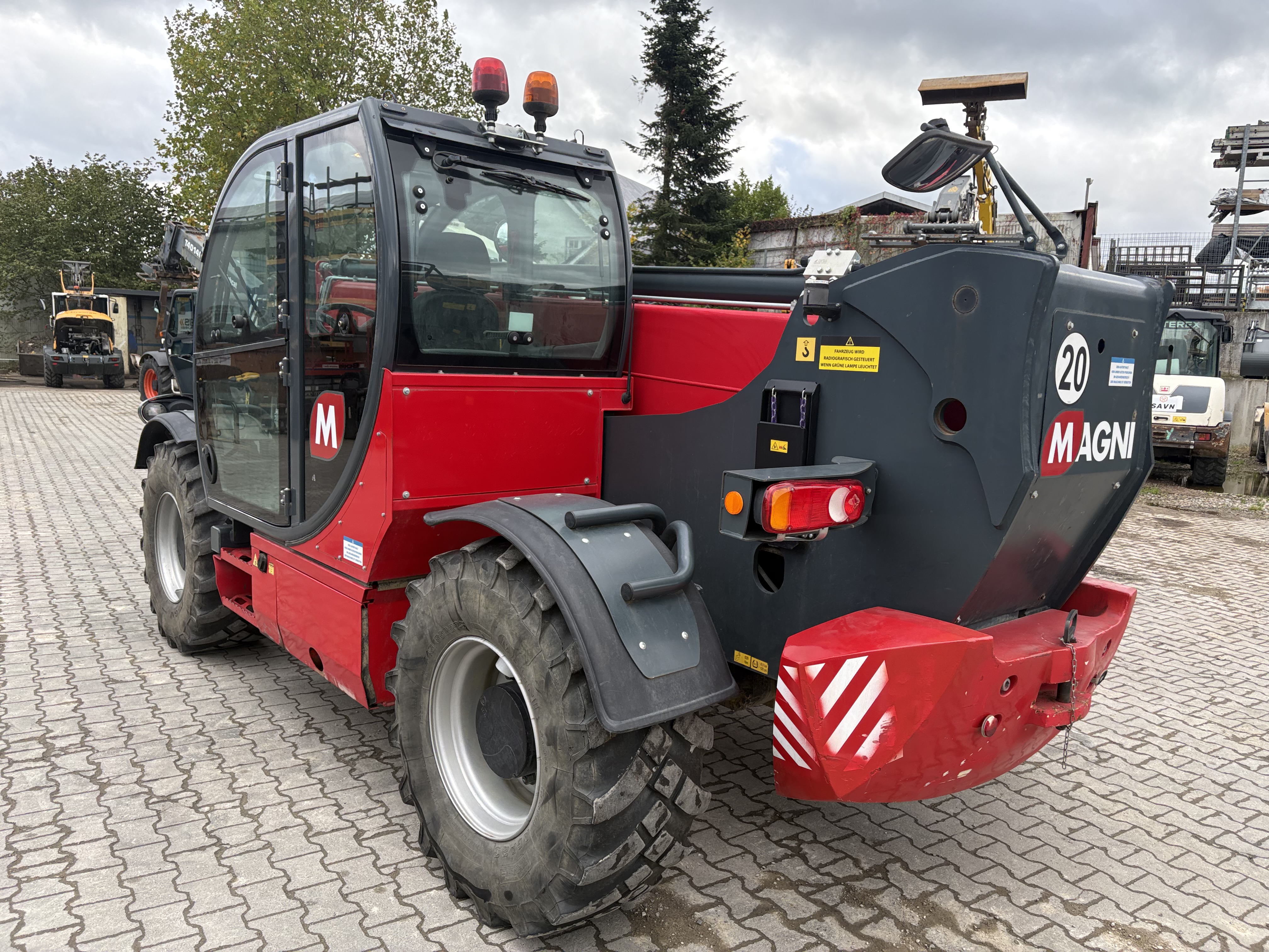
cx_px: 634
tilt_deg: -7.7
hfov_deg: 67.3
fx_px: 953
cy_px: 476
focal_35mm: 26
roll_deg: -3.0
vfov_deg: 53.1
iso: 64
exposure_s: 1/435
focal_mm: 5.96
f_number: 1.6
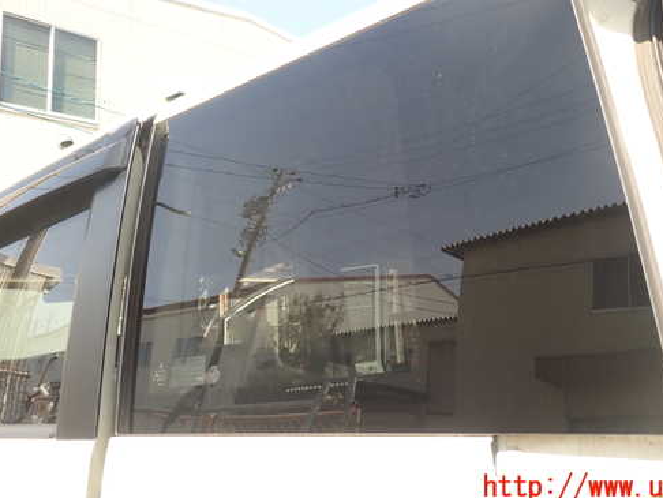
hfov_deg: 49.9
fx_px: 709
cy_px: 198
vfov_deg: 38.5
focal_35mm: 37
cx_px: 382
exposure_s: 1/320
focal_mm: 5.4
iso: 100
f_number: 3.2
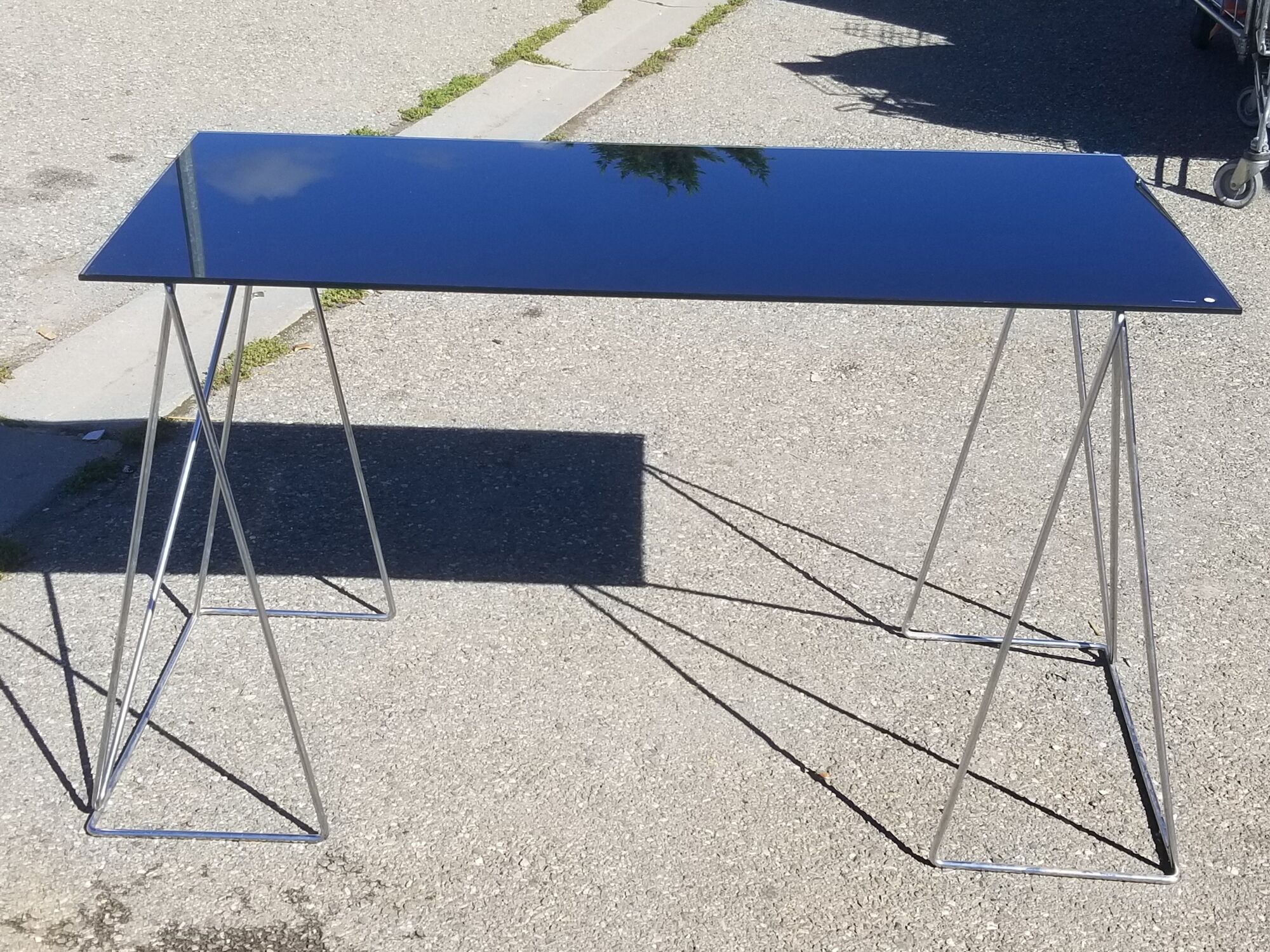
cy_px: 476
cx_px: 635
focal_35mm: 26
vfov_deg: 53.1
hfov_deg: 67.3
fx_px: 954
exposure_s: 1/1894
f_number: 1.7
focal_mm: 4.25
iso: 50
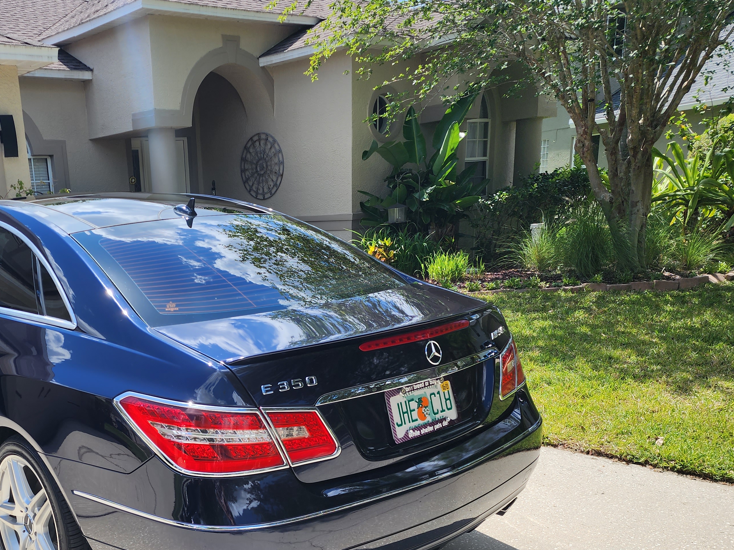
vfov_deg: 38.6
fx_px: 763
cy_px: 413
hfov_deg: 49.6
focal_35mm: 36
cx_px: 196
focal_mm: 6.4
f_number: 1.8
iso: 12
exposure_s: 1/834
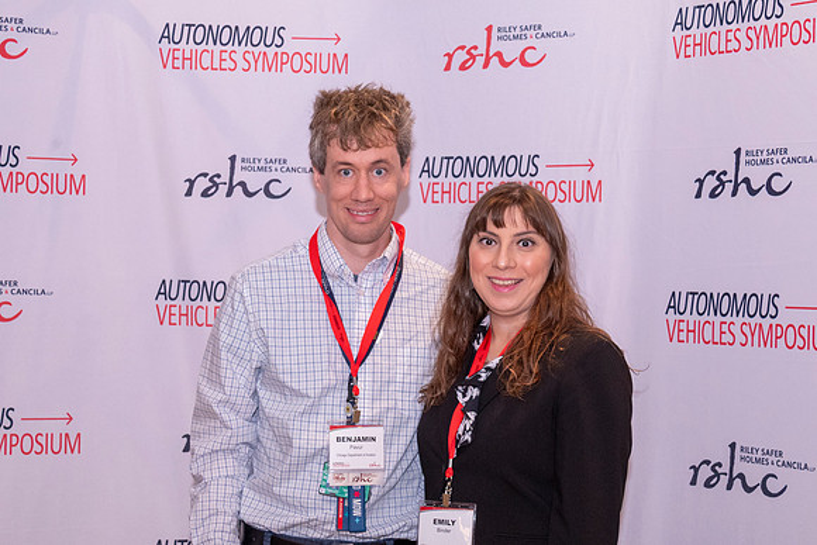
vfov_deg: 20.6
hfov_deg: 30.5
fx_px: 1498
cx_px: 408
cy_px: 272
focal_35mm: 66
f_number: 9
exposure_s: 1/125
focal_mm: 44
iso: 2500
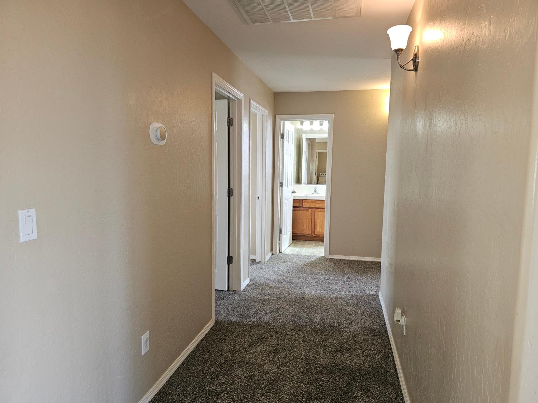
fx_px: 357
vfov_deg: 58.9
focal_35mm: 23
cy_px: 202
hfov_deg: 73.9
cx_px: 269
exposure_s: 1/60
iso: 125
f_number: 1.7
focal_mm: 6.3
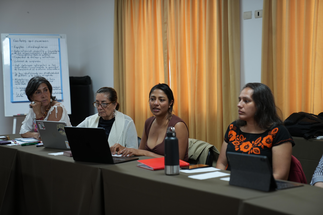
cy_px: 108
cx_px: 162
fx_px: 628
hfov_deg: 28.8
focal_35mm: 70
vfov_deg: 19.5
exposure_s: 1/60
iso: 400
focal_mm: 70
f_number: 2.8
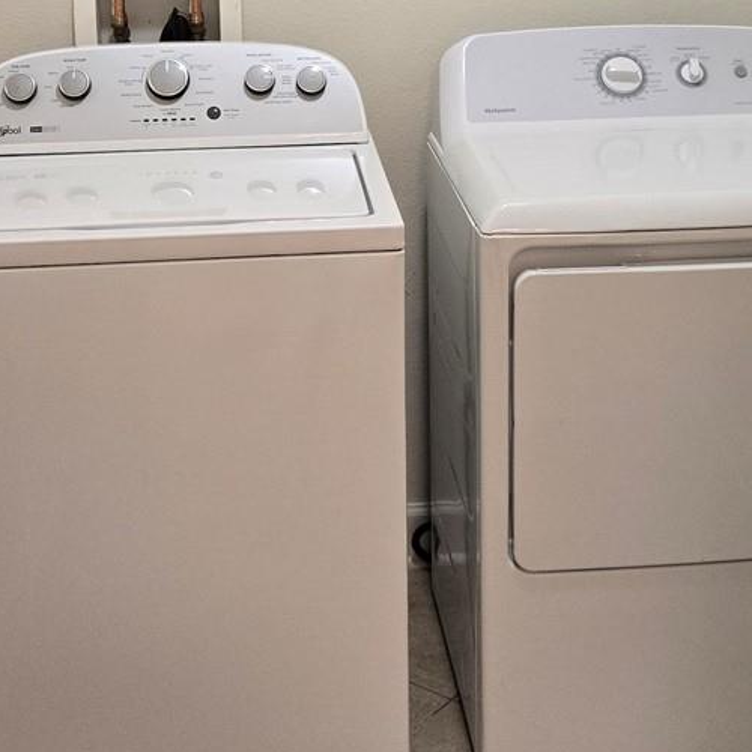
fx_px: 1598
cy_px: 168
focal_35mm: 65
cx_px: 475
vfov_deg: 26.1
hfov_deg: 26.4
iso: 250
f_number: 1.8
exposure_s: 1/120
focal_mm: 5.4
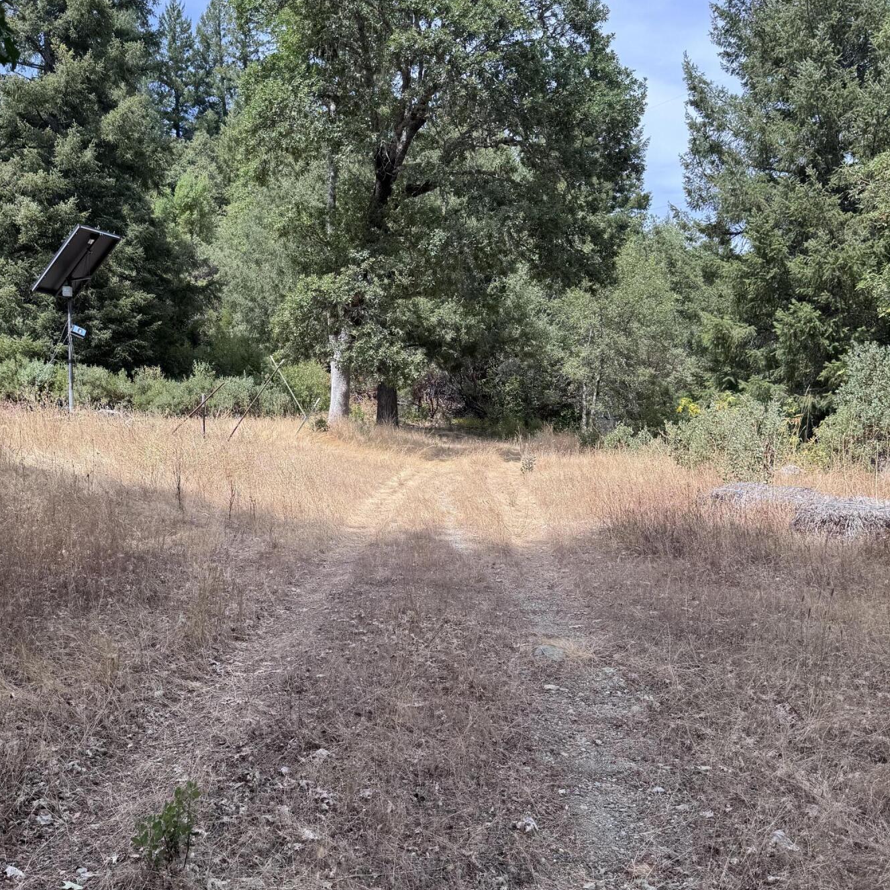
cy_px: 540
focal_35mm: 32
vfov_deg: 50.7
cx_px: 390
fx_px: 931
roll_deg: +1.5
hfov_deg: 51.0
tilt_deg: -3.7
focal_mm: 6.76
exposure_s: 1/1366
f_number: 1.78
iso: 80
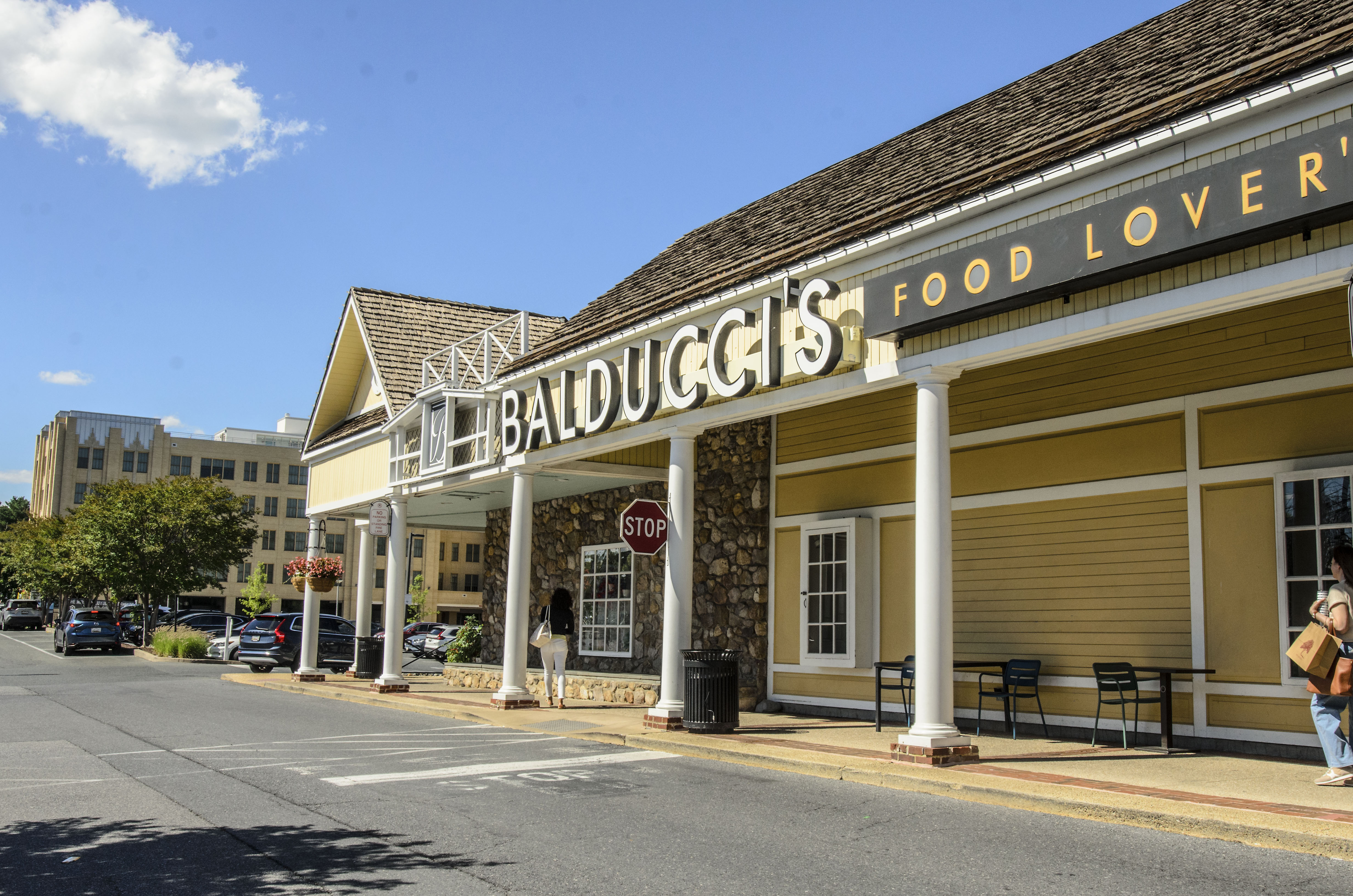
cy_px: 448
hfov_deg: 53.2
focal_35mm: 36
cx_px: 676
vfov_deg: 36.7
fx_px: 1350
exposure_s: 1/500
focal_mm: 24
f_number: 11
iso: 320
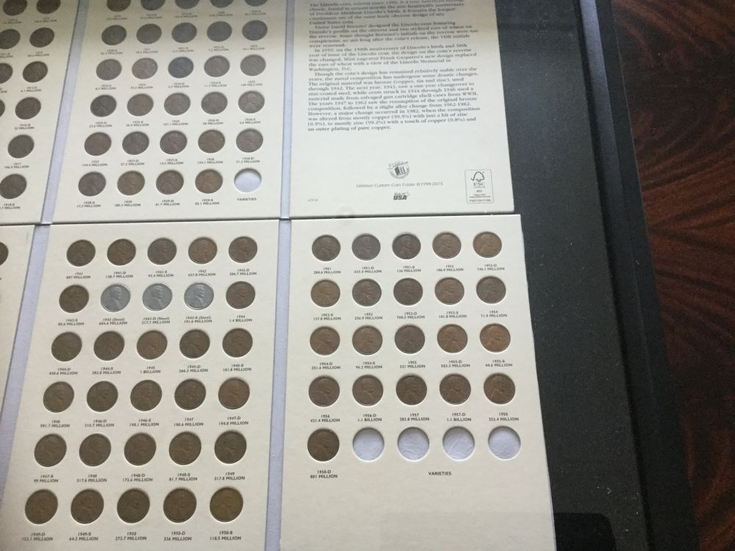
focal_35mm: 31
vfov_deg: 45.4
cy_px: 276
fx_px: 658
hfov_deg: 58.4
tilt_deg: -70.9
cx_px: 368
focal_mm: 3.3
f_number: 2.4
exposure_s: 1/30
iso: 125
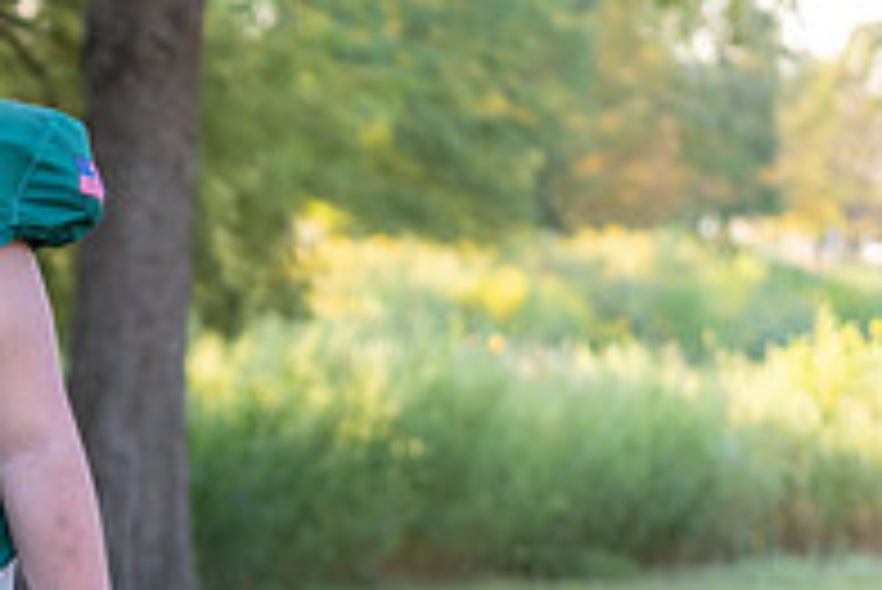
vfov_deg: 6.5
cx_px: -360
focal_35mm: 212
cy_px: 579
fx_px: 5198
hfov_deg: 9.5
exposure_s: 1/320
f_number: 2.8
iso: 250
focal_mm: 70
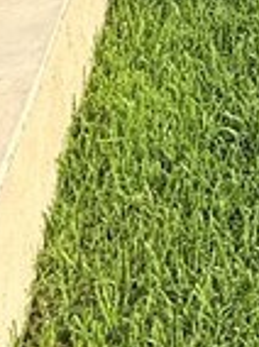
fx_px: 1011
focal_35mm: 101
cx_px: 743
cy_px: -254
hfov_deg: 10.7
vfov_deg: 16.6
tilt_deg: -10.3
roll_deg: -1.0
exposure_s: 1/1087
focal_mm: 2.22
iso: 50
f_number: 2.2
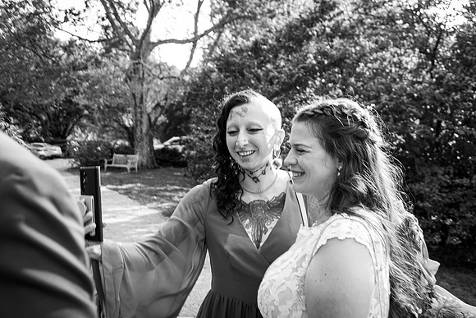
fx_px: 556
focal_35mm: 42
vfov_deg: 31.9
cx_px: 238
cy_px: 159
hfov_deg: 46.3
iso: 500
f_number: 7.1
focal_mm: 42
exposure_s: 1/125
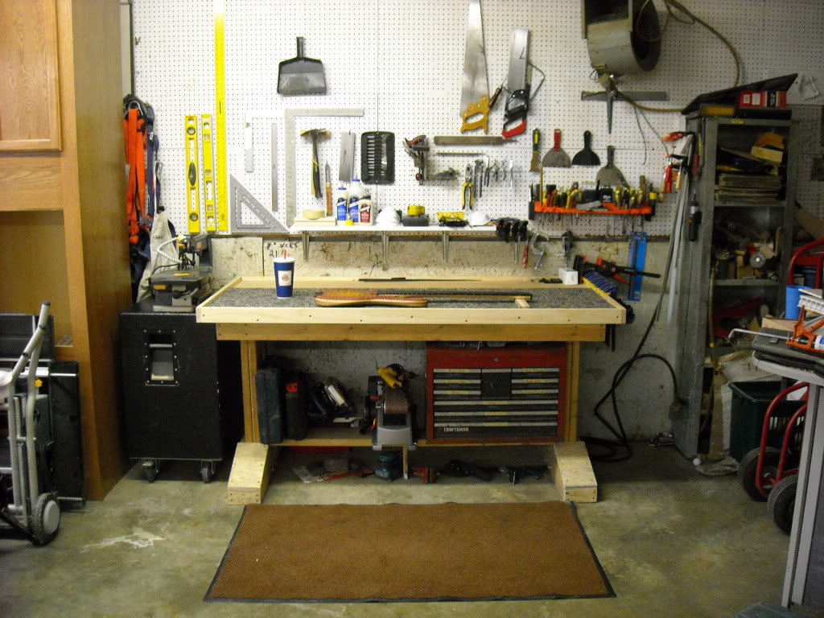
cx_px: 412
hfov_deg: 52.6
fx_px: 833
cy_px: 309
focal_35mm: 35
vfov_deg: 40.7
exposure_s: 1/28
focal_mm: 5.7
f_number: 2.8
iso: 400
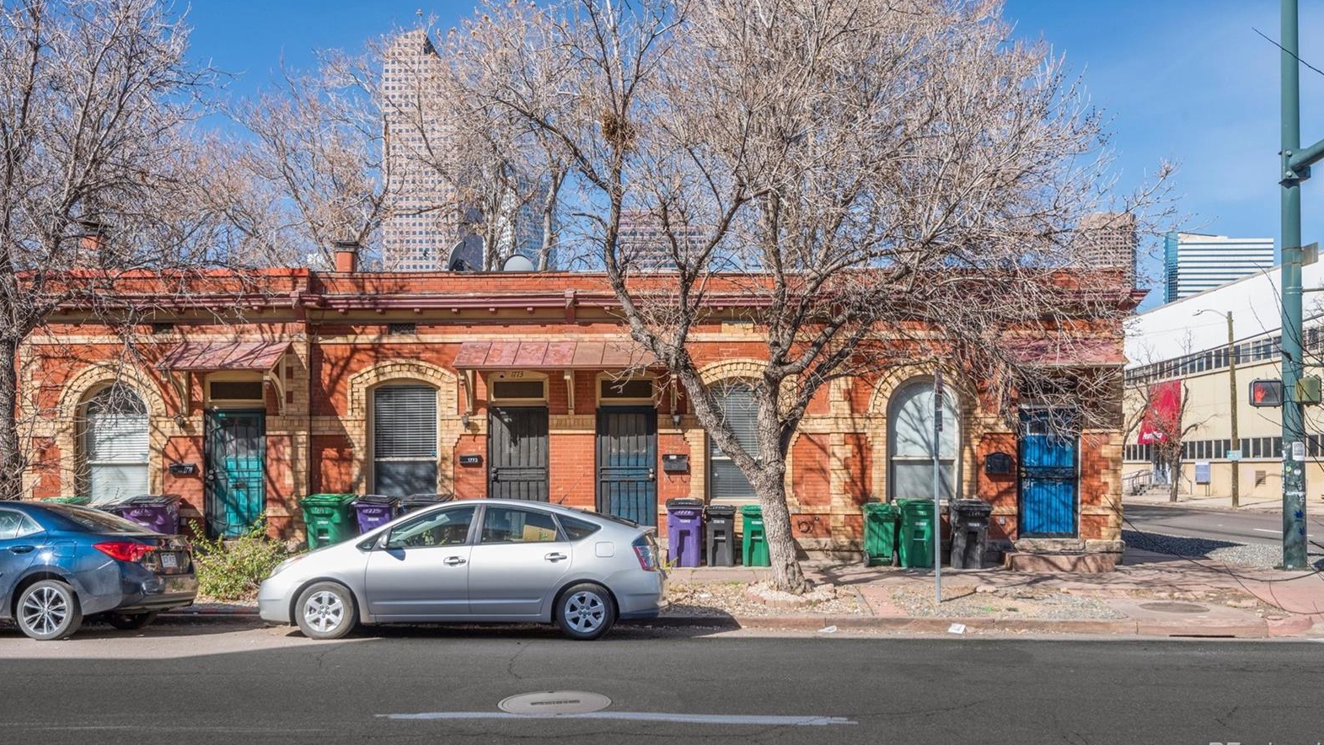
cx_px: 671
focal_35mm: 32
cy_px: 320
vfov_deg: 36.6
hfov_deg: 61.0
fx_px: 1124
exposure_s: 1/160
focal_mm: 30
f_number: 9
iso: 500
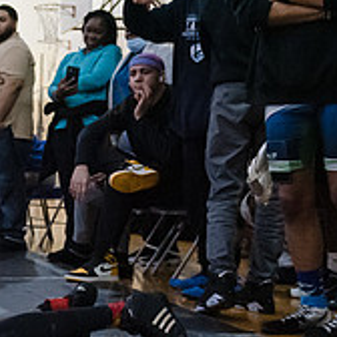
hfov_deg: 17.5
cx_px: -144
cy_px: 212
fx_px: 1002
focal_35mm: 91
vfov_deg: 19.1
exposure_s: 1/320
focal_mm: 31
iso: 8000
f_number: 3.2
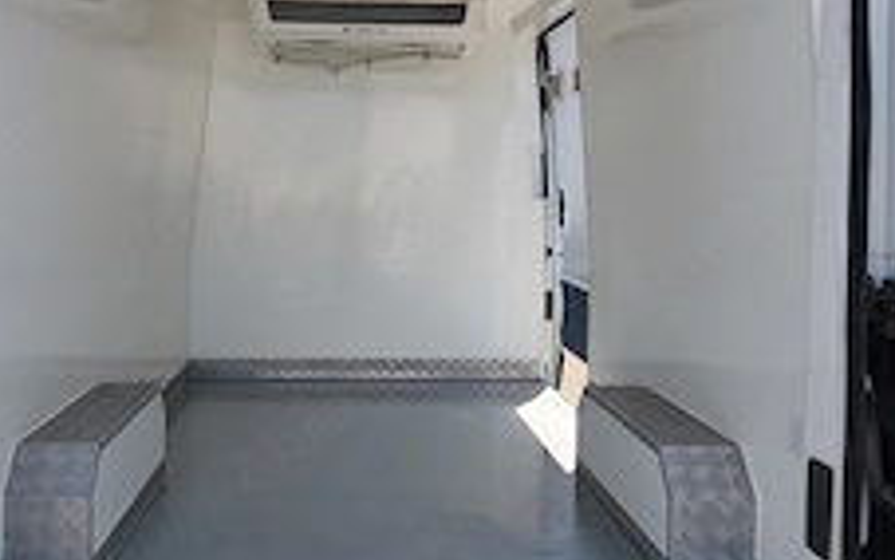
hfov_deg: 46.0
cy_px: 248
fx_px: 1049
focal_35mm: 43
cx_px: 367
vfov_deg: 29.9
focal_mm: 6.07
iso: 50
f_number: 1.7
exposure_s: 1/476
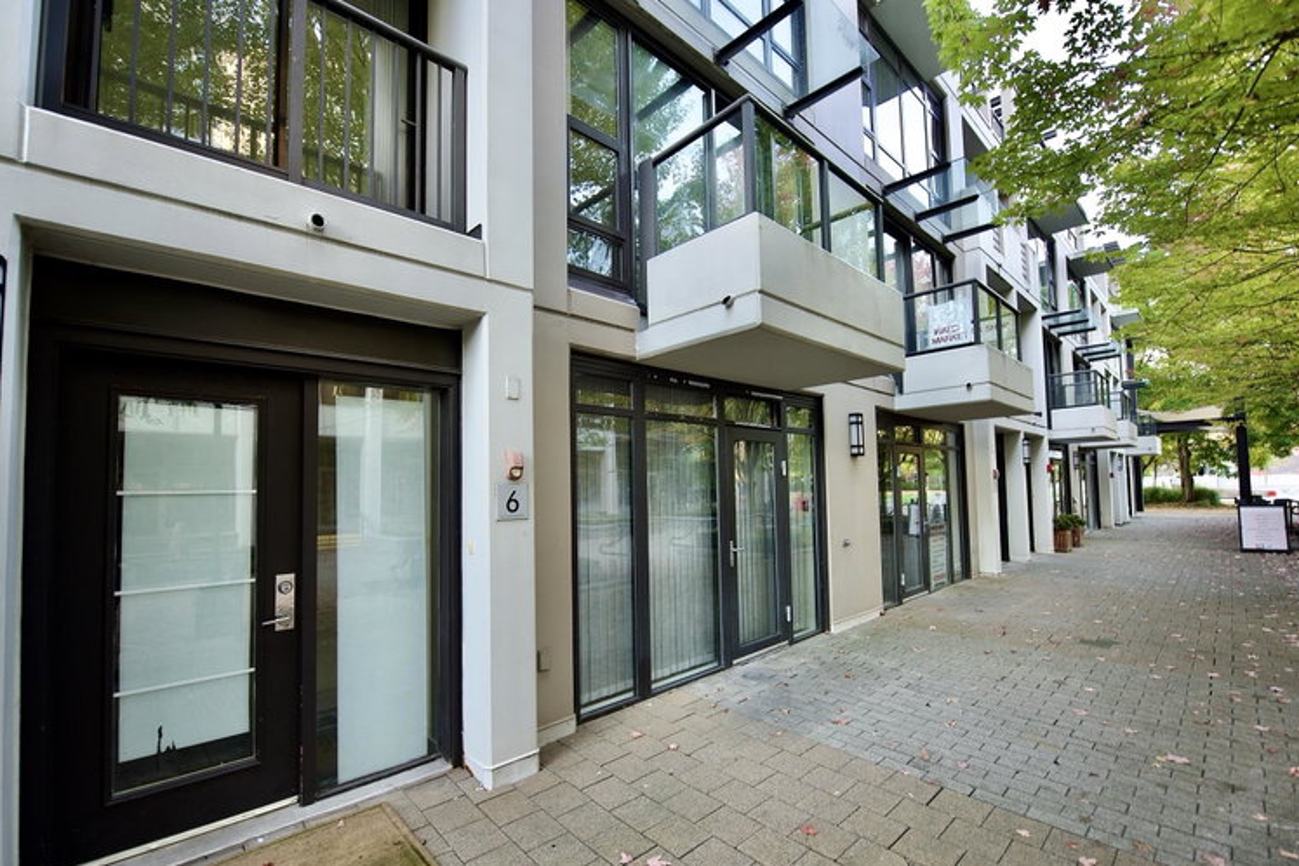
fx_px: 541
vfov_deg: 77.2
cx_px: 623
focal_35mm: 15
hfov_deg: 100.3
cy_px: 461
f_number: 2.8
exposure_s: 1/25
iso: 100
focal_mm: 14
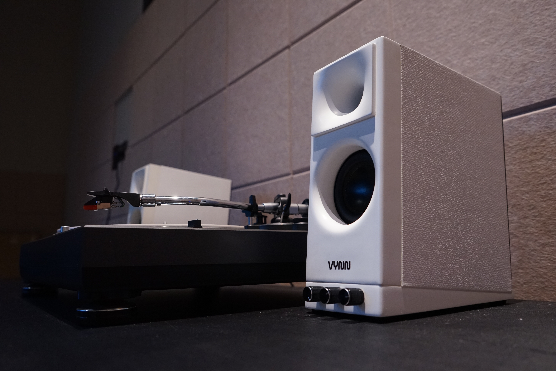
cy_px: 186
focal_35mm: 29
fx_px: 448
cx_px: 278
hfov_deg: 63.7
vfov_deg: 45.0
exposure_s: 1/60
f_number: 5.6
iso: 2500
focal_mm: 29
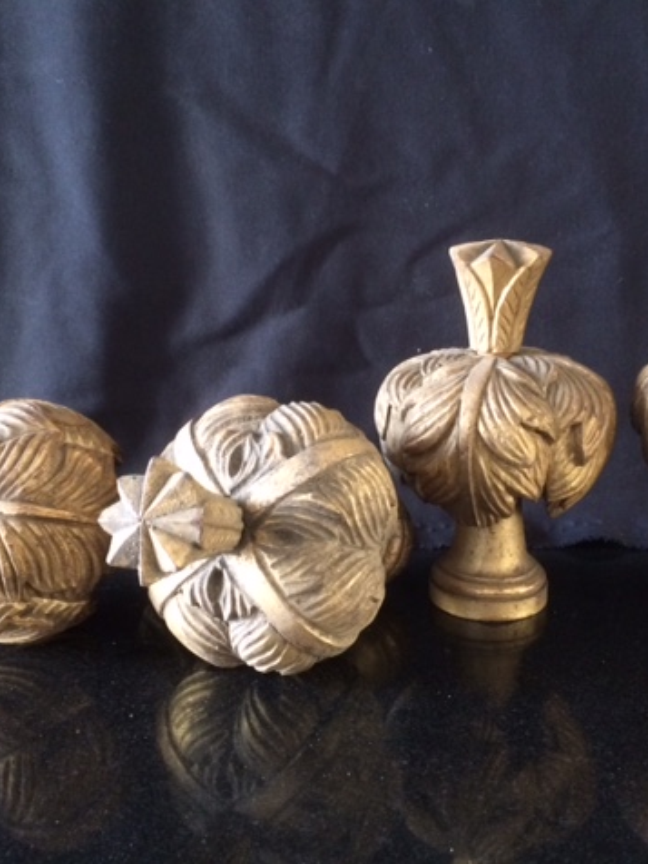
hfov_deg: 36.8
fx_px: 973
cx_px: 352
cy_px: 432
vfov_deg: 47.9
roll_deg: +1.4
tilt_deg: -14.0
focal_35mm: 39
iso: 320
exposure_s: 1/25
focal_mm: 4.15
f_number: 2.2
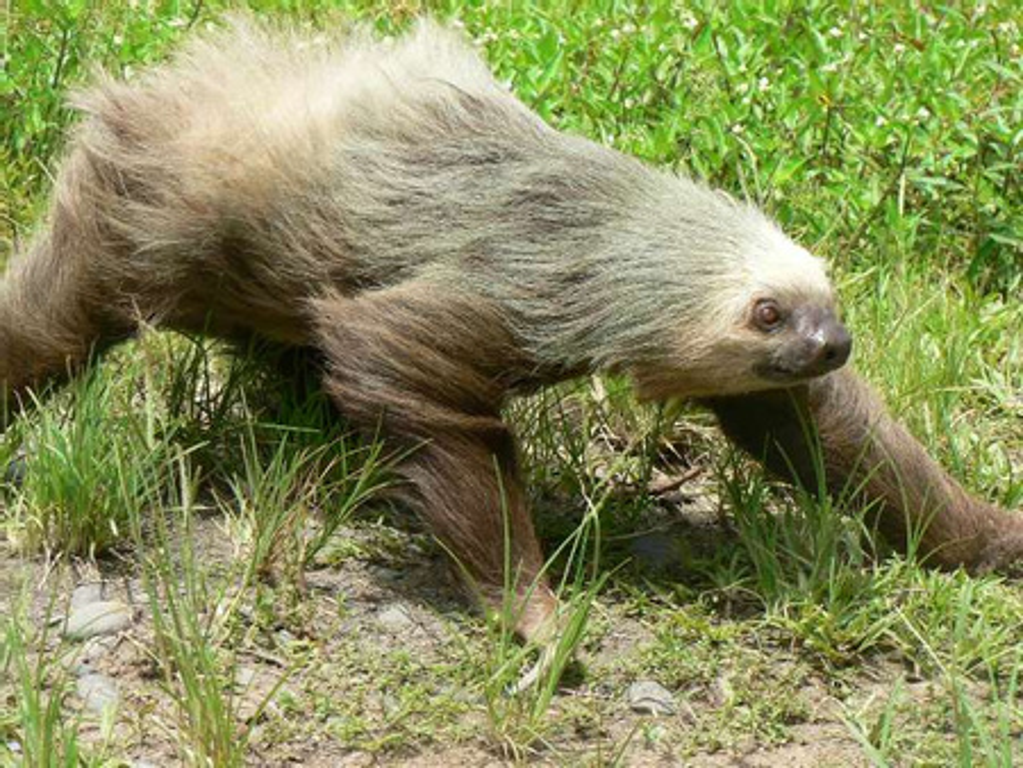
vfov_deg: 12.7
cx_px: 512
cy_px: 384
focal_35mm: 117
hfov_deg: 16.8
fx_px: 3460
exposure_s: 1/400
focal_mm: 19.5
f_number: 4
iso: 80
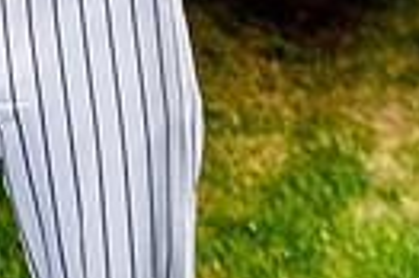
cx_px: -54
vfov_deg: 7.9
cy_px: -435
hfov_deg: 12.8
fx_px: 1837
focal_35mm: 158
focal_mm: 46
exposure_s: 1/250
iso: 800
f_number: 5.6
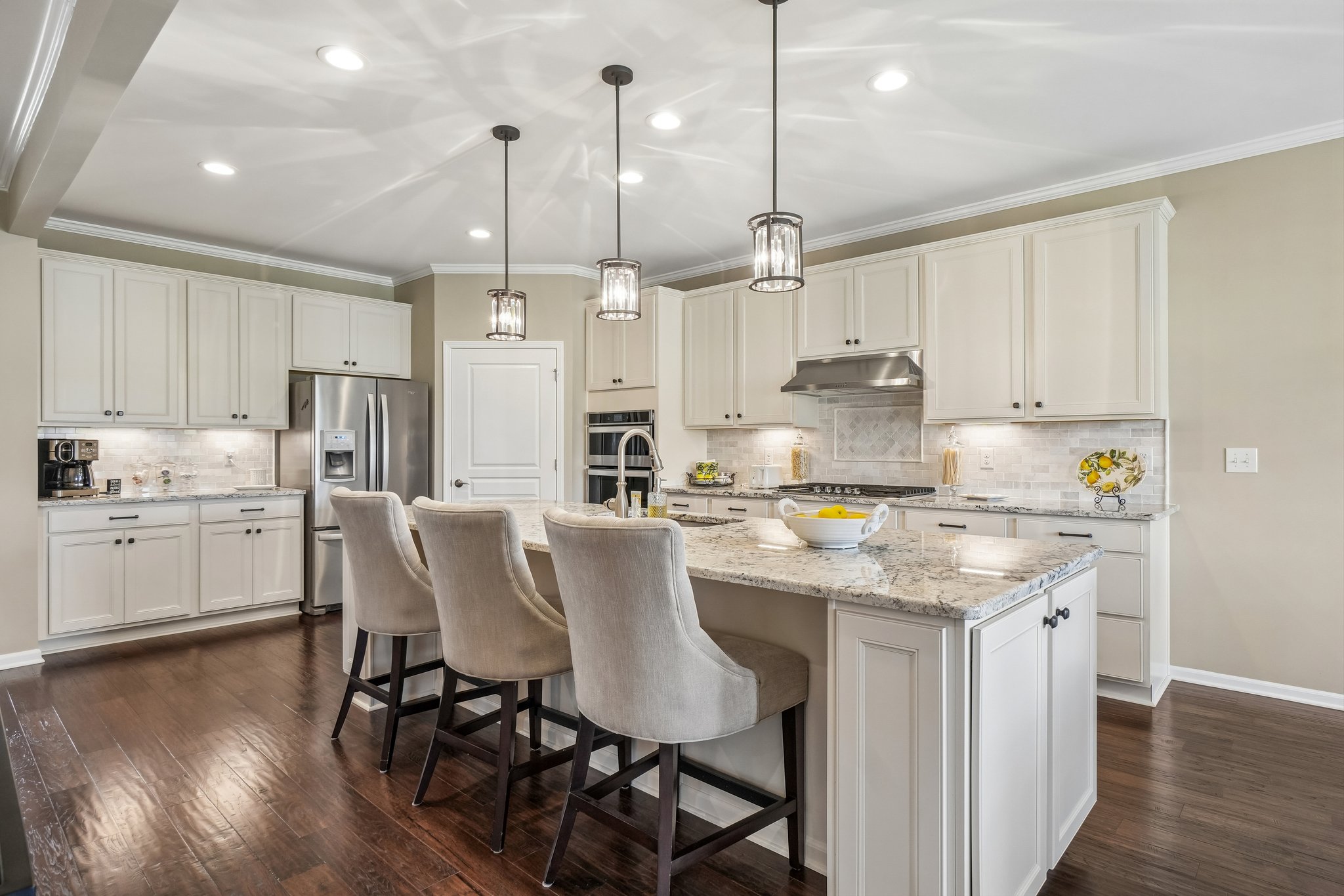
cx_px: 672
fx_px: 672
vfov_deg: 67.4
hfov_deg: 90.0
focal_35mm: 18
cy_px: 448
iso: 400
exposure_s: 1/15
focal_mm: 12
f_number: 8
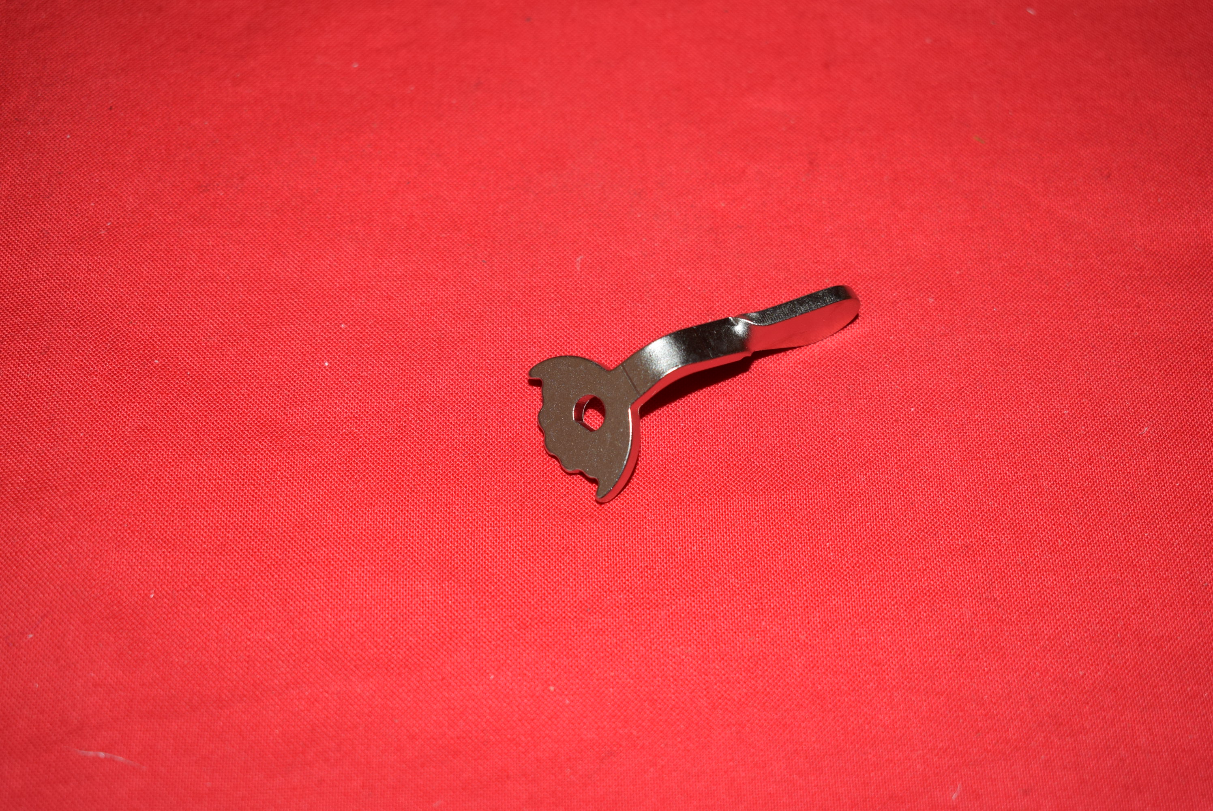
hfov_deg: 37.8
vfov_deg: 25.8
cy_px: 406
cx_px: 606
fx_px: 1770
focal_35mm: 52
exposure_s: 1/200
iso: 400
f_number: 5.6
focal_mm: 35
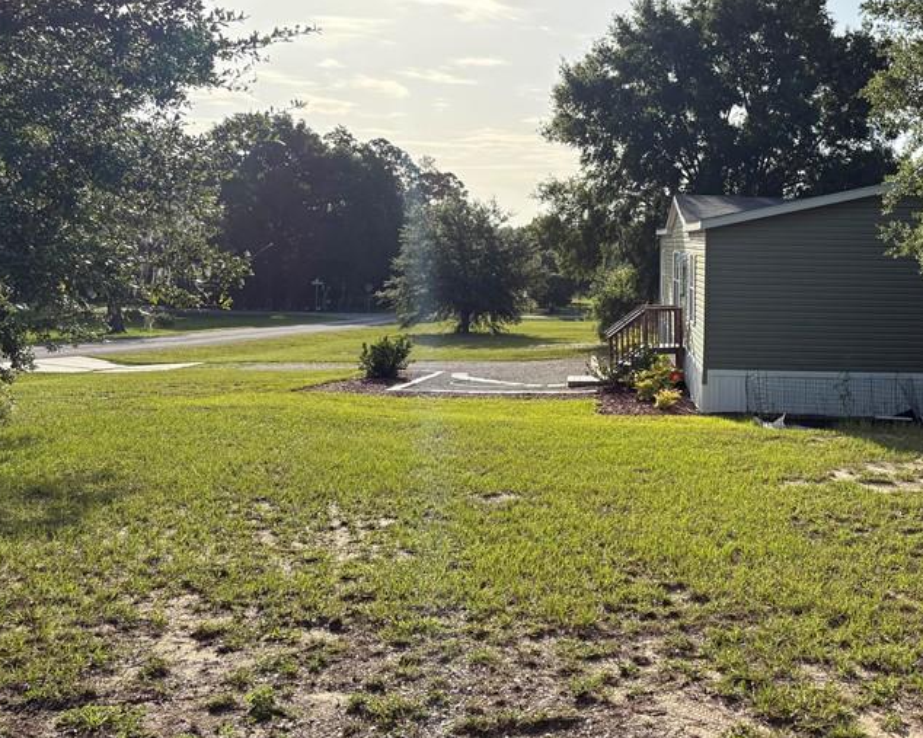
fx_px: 1120
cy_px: 229
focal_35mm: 41
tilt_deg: +1.6
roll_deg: -0.7
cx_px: 676
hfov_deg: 43.6
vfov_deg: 36.0
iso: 64
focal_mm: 5.96
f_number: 1.6
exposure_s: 1/2283
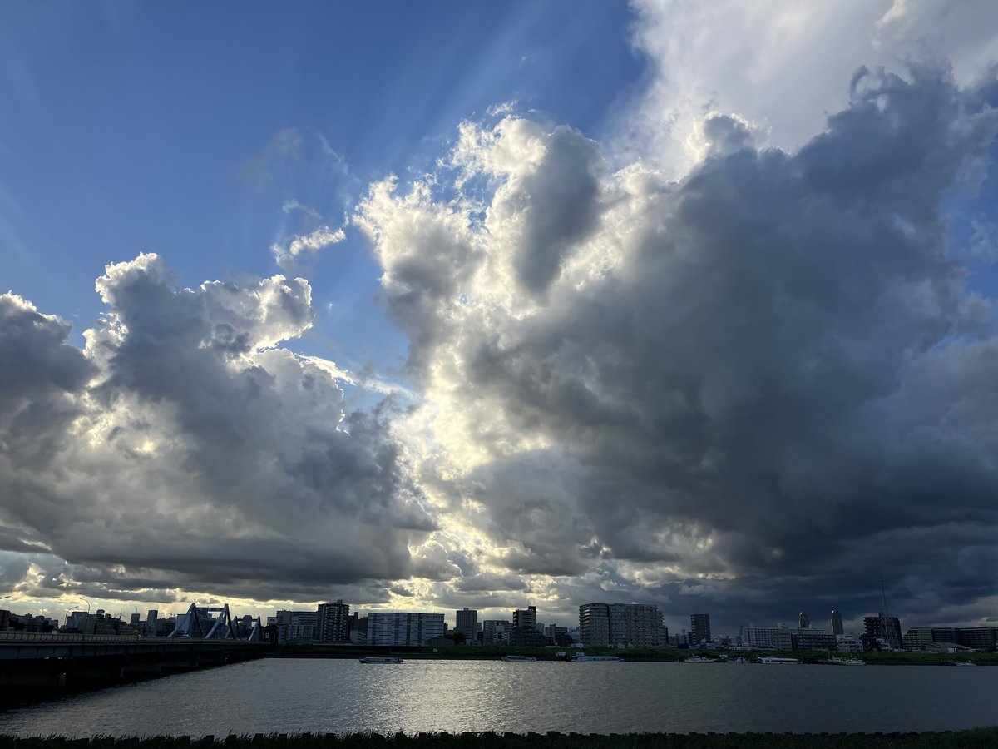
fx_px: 807
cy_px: 374
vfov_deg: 49.7
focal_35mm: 28
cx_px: 499
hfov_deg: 63.4
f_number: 1.8
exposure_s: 1/2703
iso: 32
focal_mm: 3.99
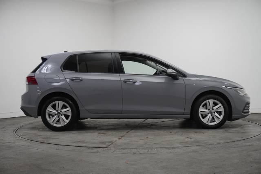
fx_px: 304
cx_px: 130
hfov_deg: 46.4
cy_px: 87
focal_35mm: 42
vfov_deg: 31.9
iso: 1600
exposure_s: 1/200
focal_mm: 28
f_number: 4.5
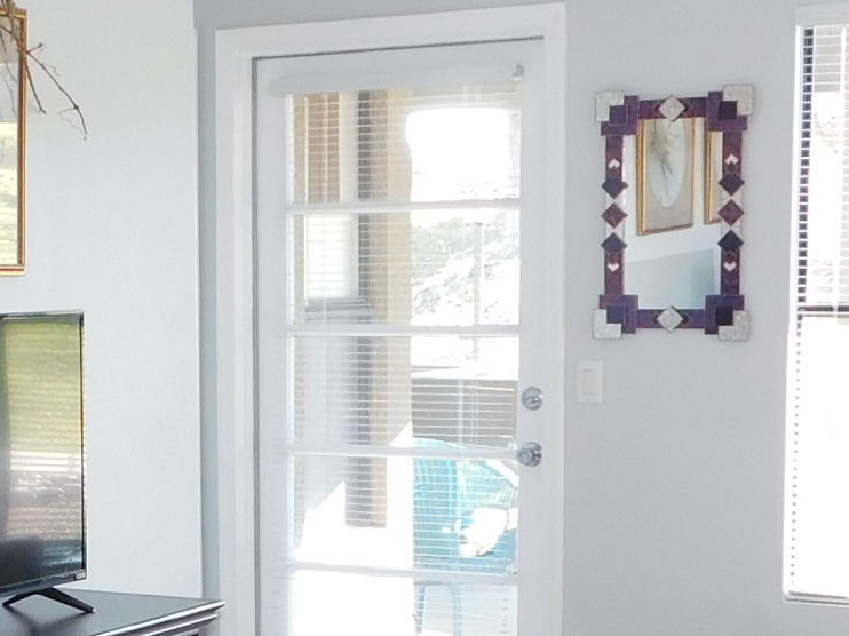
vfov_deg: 15.7
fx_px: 2280
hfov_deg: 20.4
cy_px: 590
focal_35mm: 93
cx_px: 7
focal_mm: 4
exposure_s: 1/30
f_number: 3
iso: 140
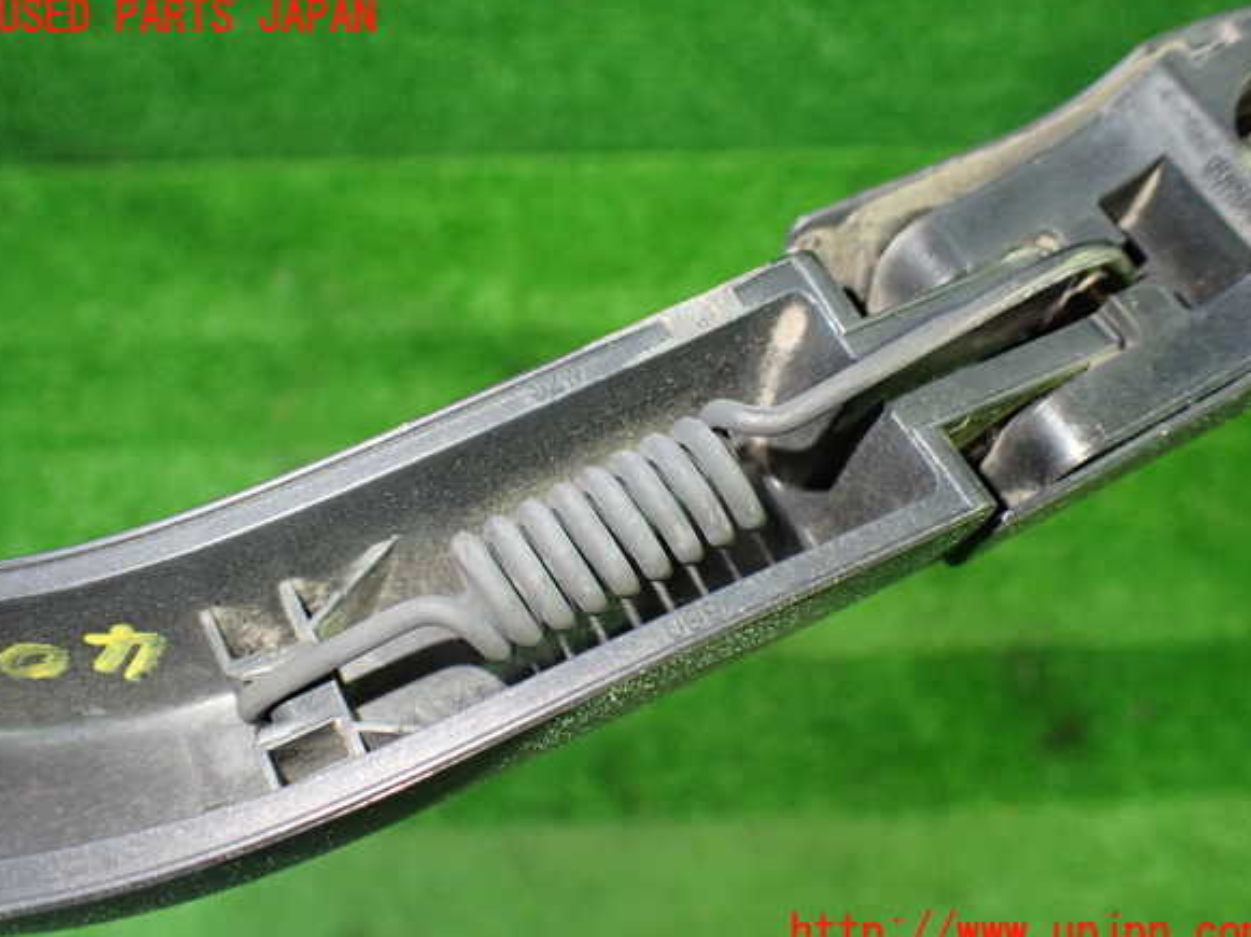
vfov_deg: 45.4
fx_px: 1120
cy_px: 476
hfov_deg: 58.4
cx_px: 631
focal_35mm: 31
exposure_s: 1/50
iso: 800
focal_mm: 5.4
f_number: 2.3
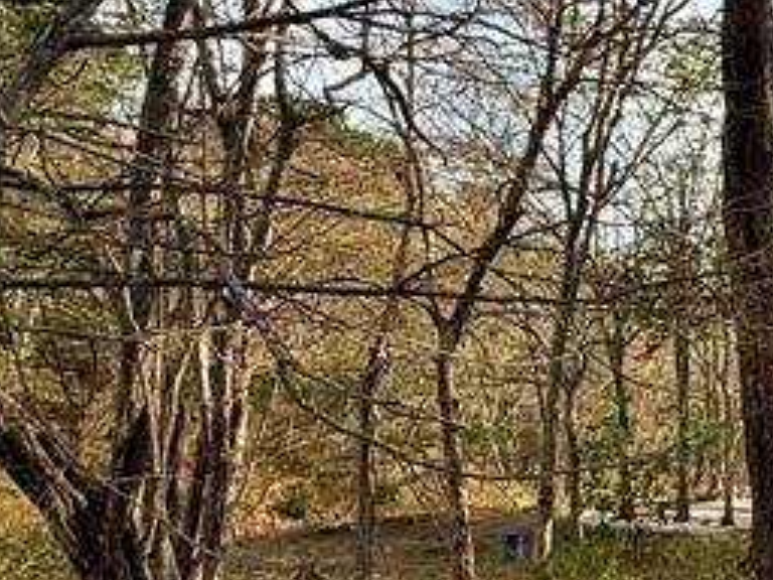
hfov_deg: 26.2
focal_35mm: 56
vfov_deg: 26.0
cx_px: 1129
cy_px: 362
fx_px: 1251
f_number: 2.2
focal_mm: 2.22
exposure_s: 1/942
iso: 50
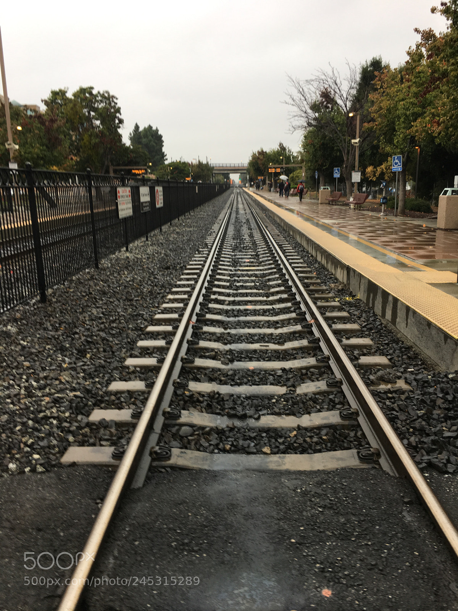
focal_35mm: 29
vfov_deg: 61.7
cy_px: 306
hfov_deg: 48.2
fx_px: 512
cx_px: 229
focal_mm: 4.15
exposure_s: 1/120
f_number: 2.2
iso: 32
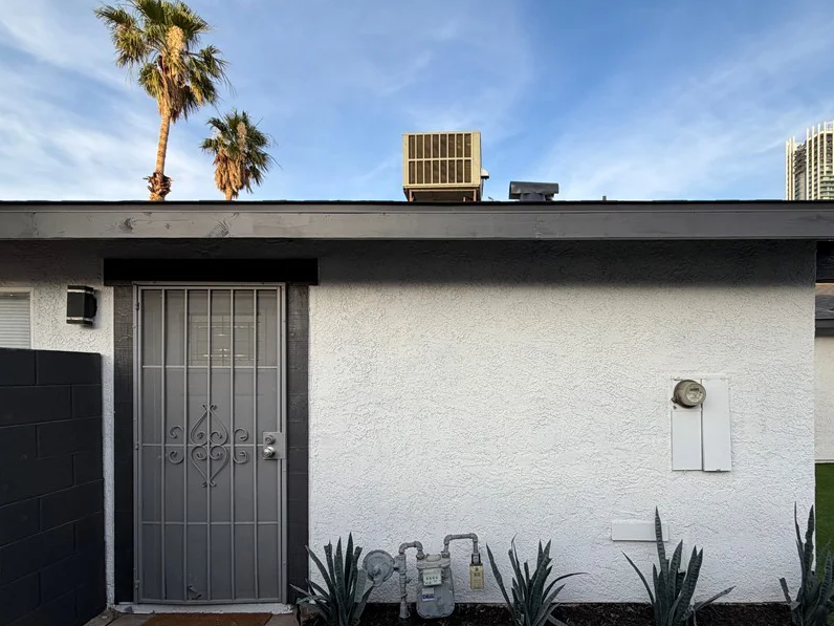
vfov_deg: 70.9
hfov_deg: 87.2
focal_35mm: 18
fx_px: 434
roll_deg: -0.1
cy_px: 375
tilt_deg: -0.3
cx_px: 474
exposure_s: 1/502
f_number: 2.2
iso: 64
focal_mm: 2.22
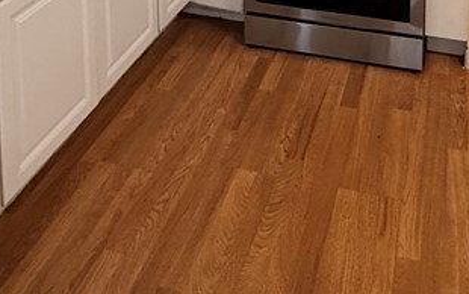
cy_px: -249
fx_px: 627
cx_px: 290
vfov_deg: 19.2
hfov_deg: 40.8
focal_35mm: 49
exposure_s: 1/120
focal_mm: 2.22
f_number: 2.2
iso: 320
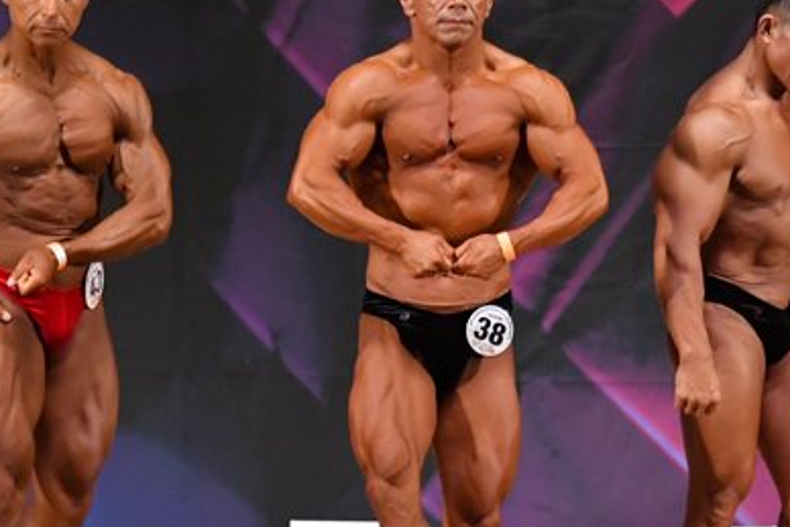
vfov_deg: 3.1
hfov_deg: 4.6
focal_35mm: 449
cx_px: 339
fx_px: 9856
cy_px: 315
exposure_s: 1/400
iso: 5600
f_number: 5.6
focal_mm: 150
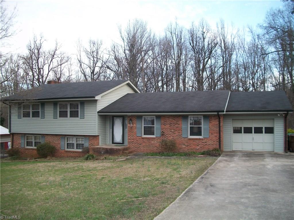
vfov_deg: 44.2
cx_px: 147
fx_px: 272
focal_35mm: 32
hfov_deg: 56.8
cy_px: 110
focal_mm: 5.7
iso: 80
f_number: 2.9
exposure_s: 1/100
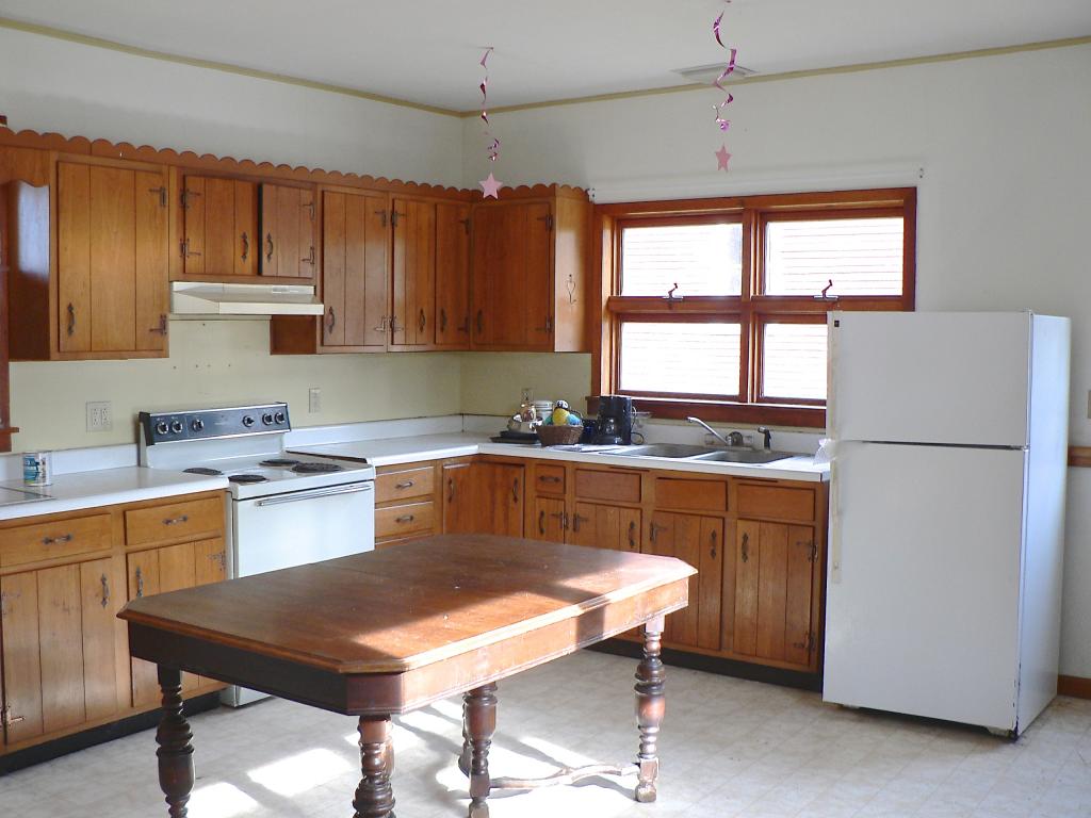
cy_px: 409
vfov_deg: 39.7
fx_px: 1135
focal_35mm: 36
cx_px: 546
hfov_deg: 51.4
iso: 100
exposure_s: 1/30
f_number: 2.8
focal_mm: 6
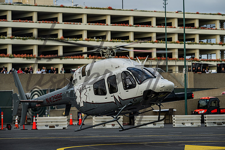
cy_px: 75
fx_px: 1097
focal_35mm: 175
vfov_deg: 7.8
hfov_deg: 11.7
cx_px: 115
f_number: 7.1
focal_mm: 170
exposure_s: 1/200
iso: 125
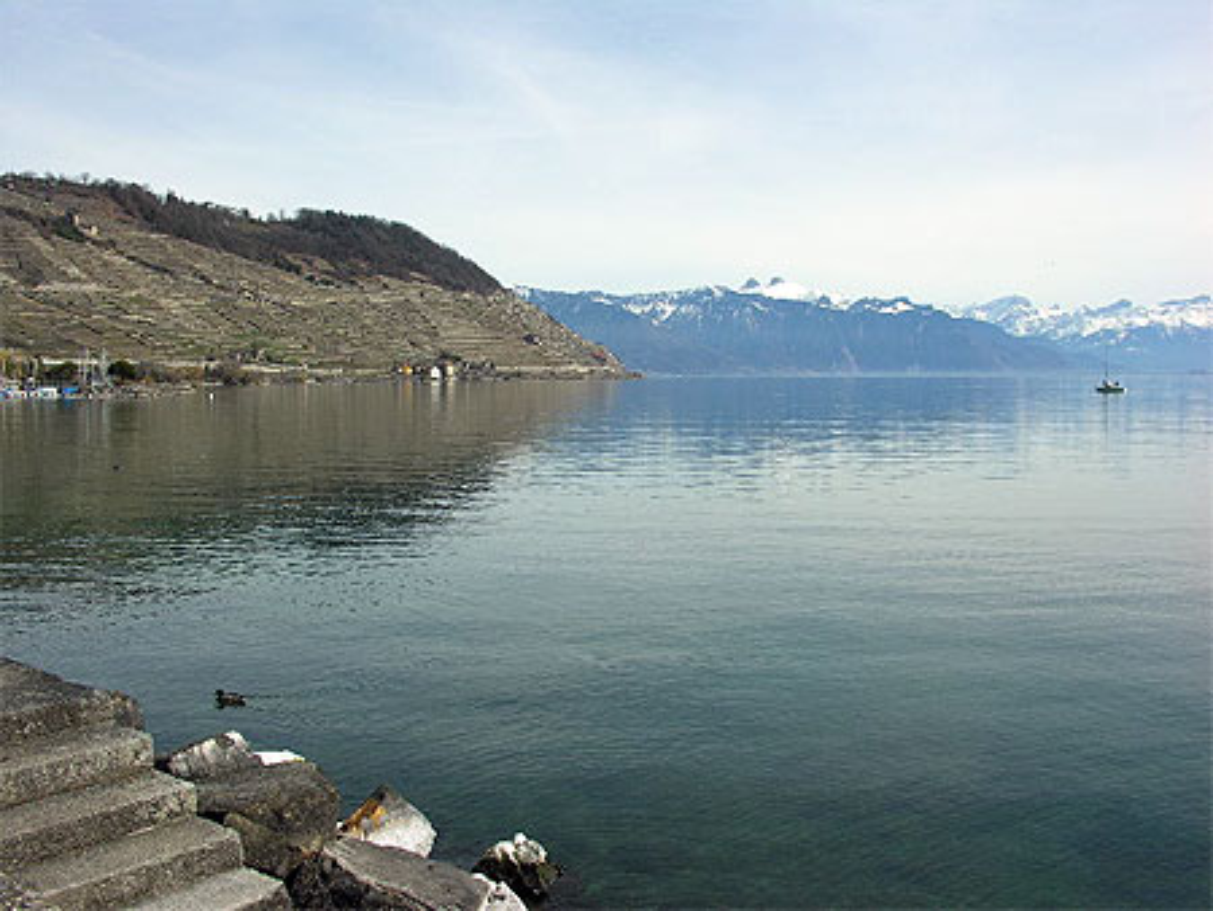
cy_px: 456
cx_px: 606
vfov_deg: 40.7
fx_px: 1227
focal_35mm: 35
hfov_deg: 52.6
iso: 50
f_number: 6.3
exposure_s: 1/262
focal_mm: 8.9
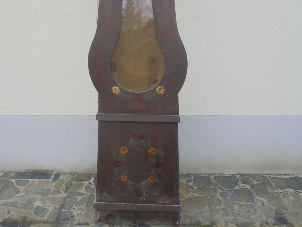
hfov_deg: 61.6
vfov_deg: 48.2
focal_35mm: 29
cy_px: 106
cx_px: 140
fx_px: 253
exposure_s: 1/125
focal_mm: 4.6
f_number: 3.5
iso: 100
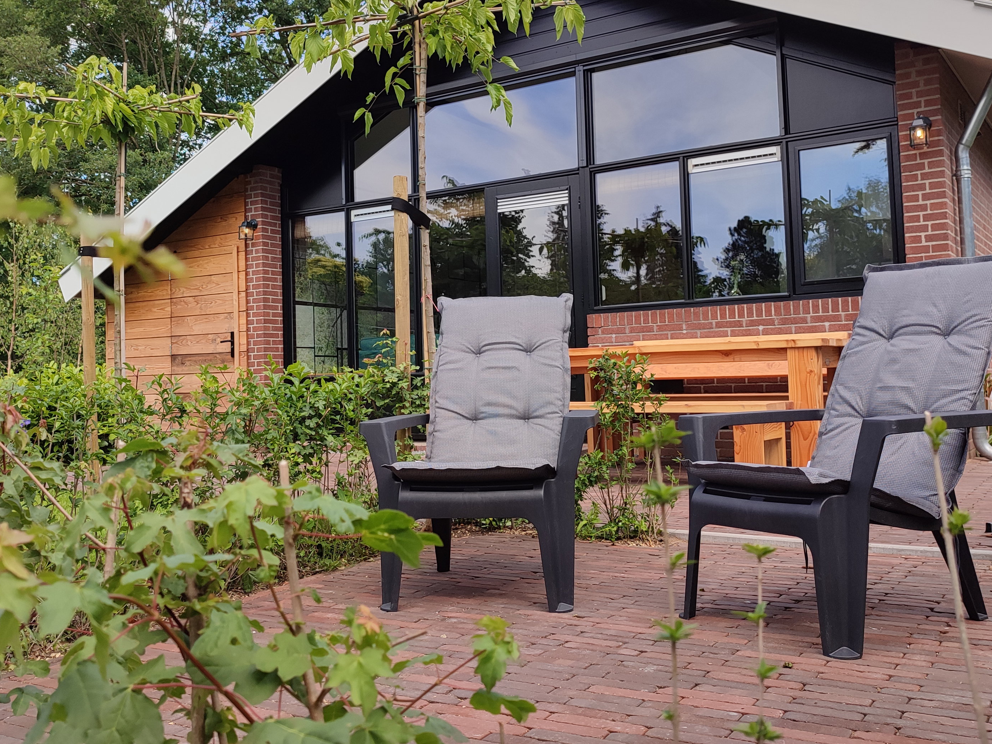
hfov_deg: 51.3
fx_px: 1032
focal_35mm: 36
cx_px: 454
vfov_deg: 39.5
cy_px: 312
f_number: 1.9
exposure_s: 1/499
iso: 50
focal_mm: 6.04
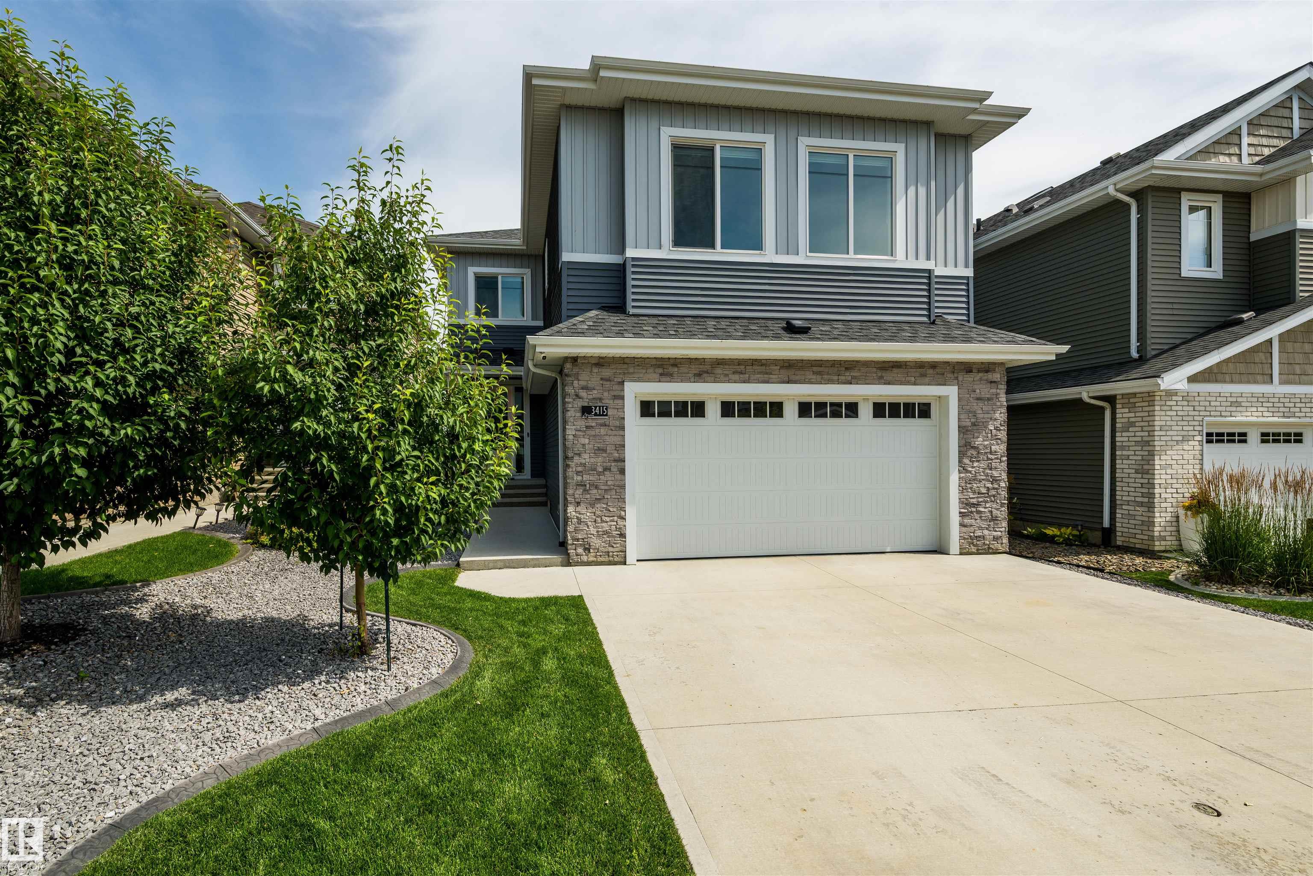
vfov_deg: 73.7
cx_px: 656
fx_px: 584
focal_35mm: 16
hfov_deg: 96.7
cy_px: 438
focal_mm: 16
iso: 100
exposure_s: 1/200
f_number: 10
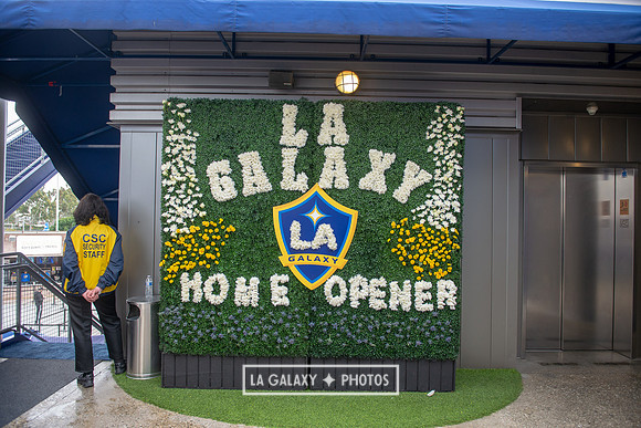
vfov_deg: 49.6
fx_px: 463
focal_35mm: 26
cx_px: 320
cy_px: 214
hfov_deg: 69.4
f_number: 3.5
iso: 500
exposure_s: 1/250
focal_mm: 26
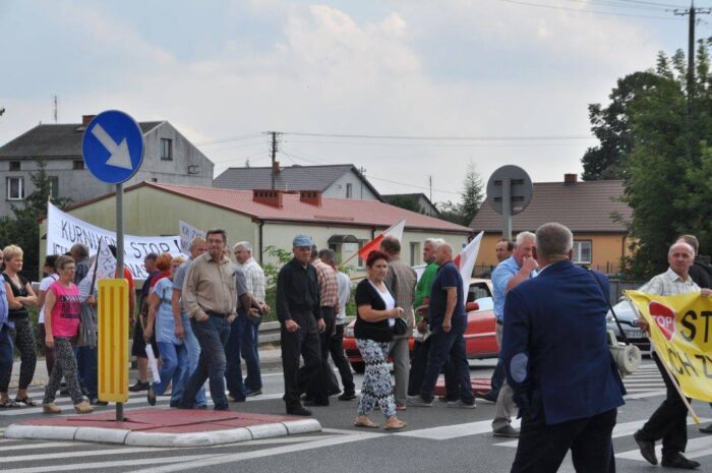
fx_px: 1926
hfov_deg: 20.9
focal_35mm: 98
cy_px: 236
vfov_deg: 14.0
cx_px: 356
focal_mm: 65
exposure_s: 1/320
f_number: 9
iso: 200
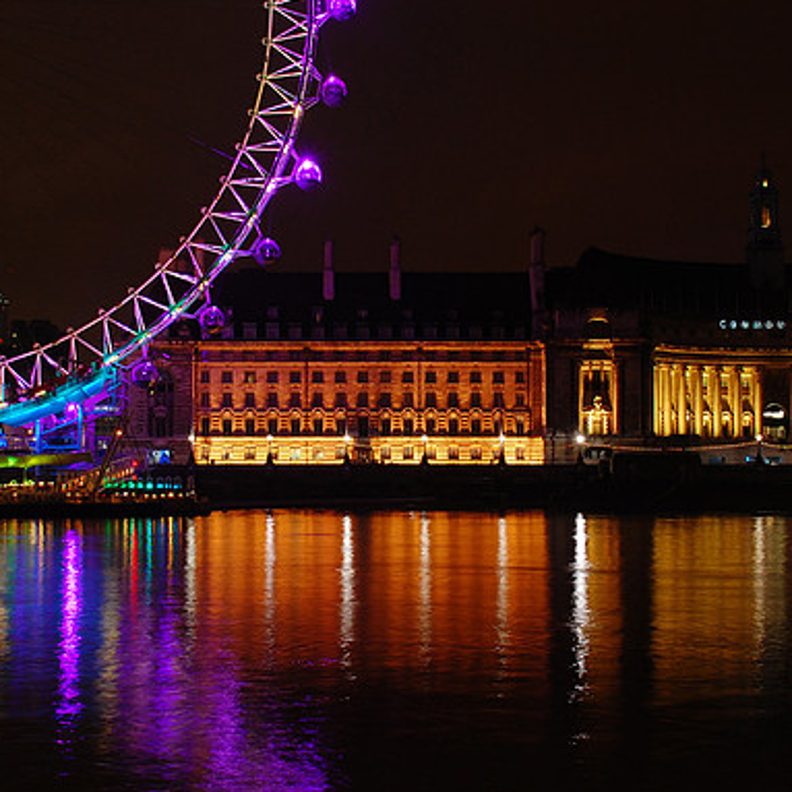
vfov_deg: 27.7
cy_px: 397
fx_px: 1605
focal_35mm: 62
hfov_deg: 27.7
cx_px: 323
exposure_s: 2
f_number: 8
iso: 200
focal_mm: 32
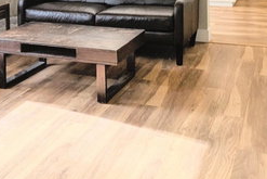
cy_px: -65
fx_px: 401
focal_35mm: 54
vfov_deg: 22.1
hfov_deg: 36.8
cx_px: 139
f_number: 2.2
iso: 86
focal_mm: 2.35
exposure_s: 1/219
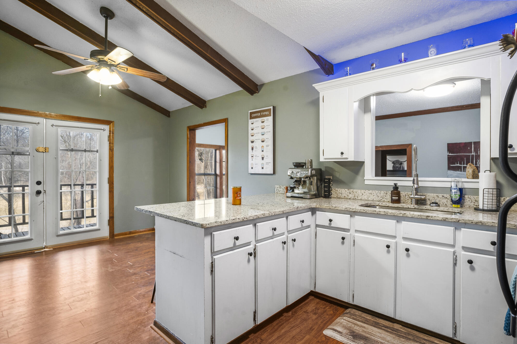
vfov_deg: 67.4
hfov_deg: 90.0
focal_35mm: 18
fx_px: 258
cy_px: 172
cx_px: 258
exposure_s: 1/8
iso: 500
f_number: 8
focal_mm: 18
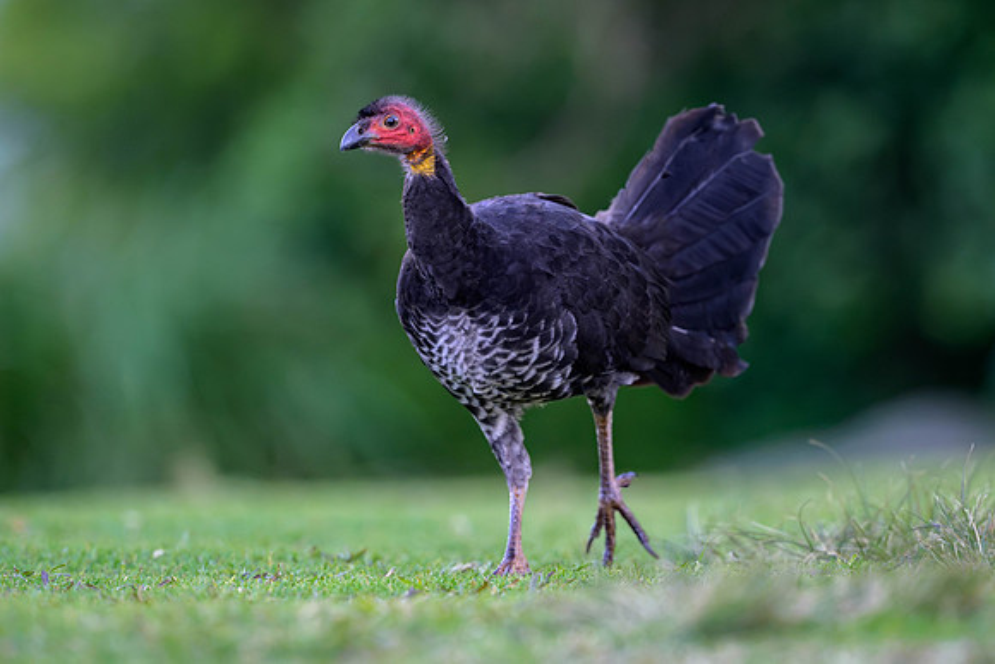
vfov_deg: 2.7
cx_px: 634
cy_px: 351
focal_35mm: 513
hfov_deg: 4.0
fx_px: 14191
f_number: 4
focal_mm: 400
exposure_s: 1/400
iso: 4500
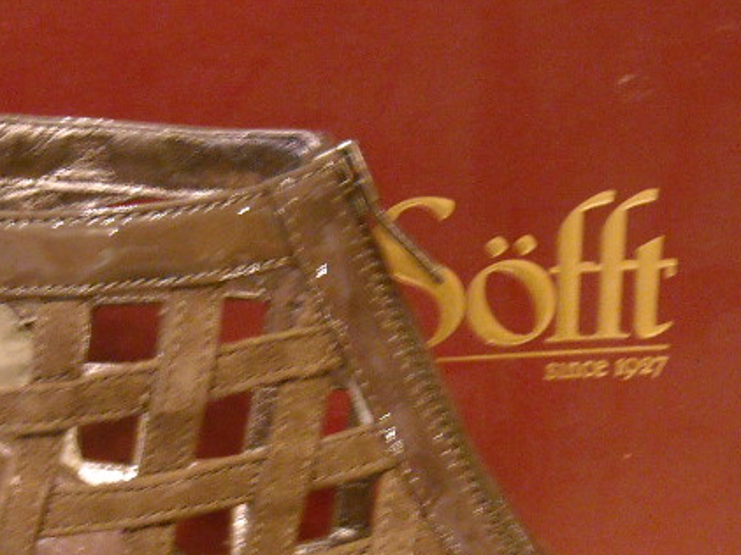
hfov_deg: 23.0
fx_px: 1819
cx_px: 262
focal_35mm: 85
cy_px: 580
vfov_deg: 16.9
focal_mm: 5.7
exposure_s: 1/8
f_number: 2.8
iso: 455
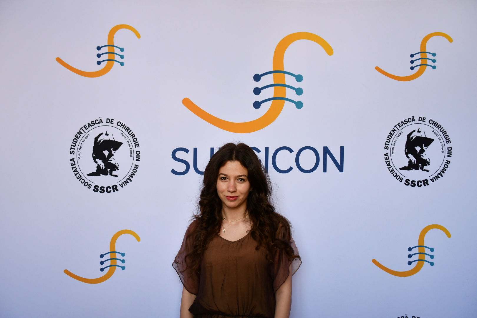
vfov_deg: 40.0
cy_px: 159
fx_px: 437
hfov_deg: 57.2
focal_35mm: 33
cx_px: 238
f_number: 3.5
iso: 560
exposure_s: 1/250
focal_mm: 22
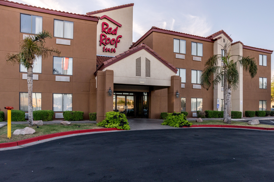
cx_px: 137
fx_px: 152
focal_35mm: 20
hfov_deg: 84.0
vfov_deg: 61.9
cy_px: 91
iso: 400
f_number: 8
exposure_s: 1/640
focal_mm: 20
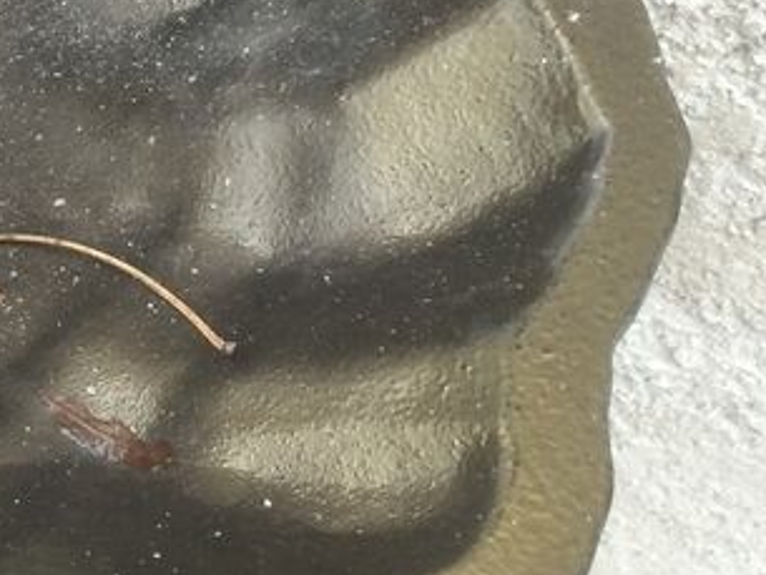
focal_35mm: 95
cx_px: -321
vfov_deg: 15.4
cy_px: 83
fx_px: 2103
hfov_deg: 18.7
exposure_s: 1/30
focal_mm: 4.15
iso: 50
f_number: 2.2
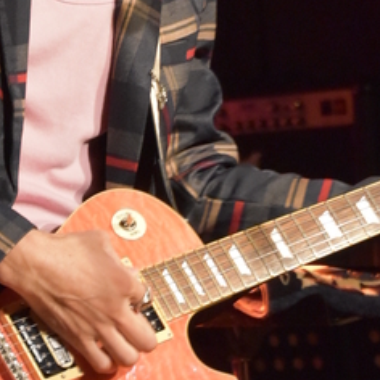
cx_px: 31
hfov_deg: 5.8
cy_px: 21
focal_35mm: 303
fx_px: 3763
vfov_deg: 5.8
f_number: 5.3
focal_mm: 70
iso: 3600
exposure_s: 1/60
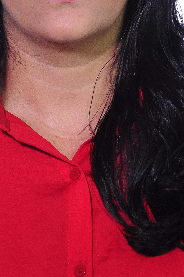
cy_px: 8
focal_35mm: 234
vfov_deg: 8.8
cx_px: 68
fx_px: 1799
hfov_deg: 5.9
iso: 640
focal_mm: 75
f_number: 6.3
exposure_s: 1/80
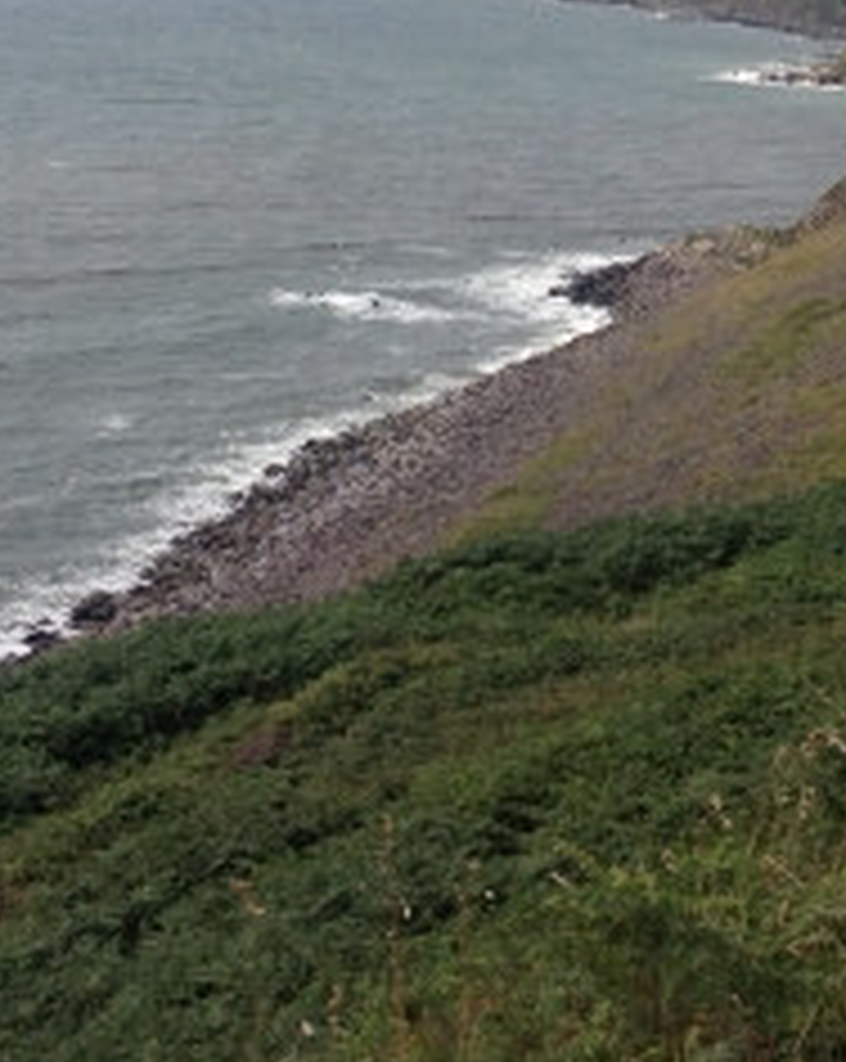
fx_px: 2730
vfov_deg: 21.4
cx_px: 464
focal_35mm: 87
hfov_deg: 17.6
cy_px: 68
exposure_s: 1/1842
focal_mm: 4.28
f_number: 2.4
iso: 64
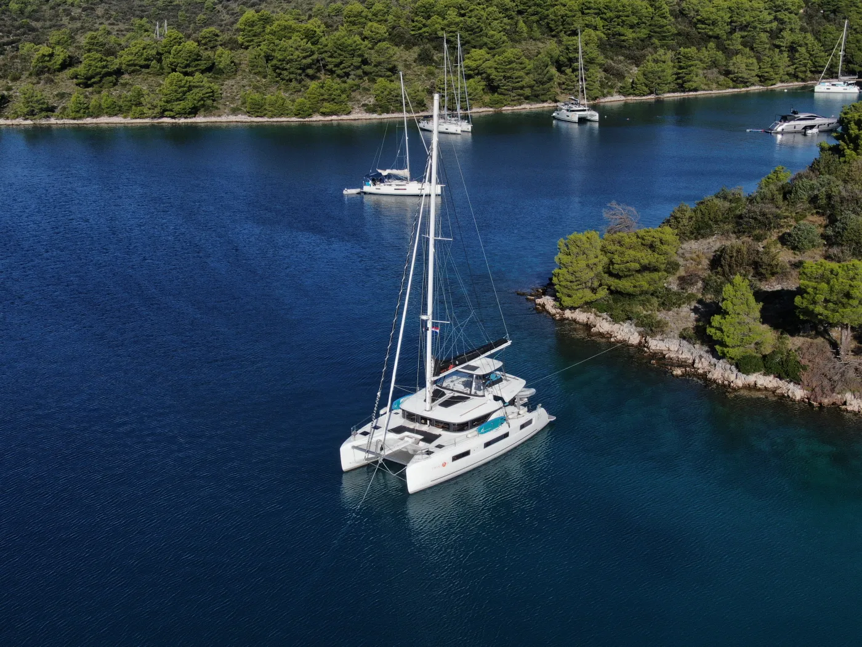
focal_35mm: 43
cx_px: 431
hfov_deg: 43.9
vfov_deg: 33.6
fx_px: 1071
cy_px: 324
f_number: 3.6
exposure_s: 1/1600
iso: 100
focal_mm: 7.55
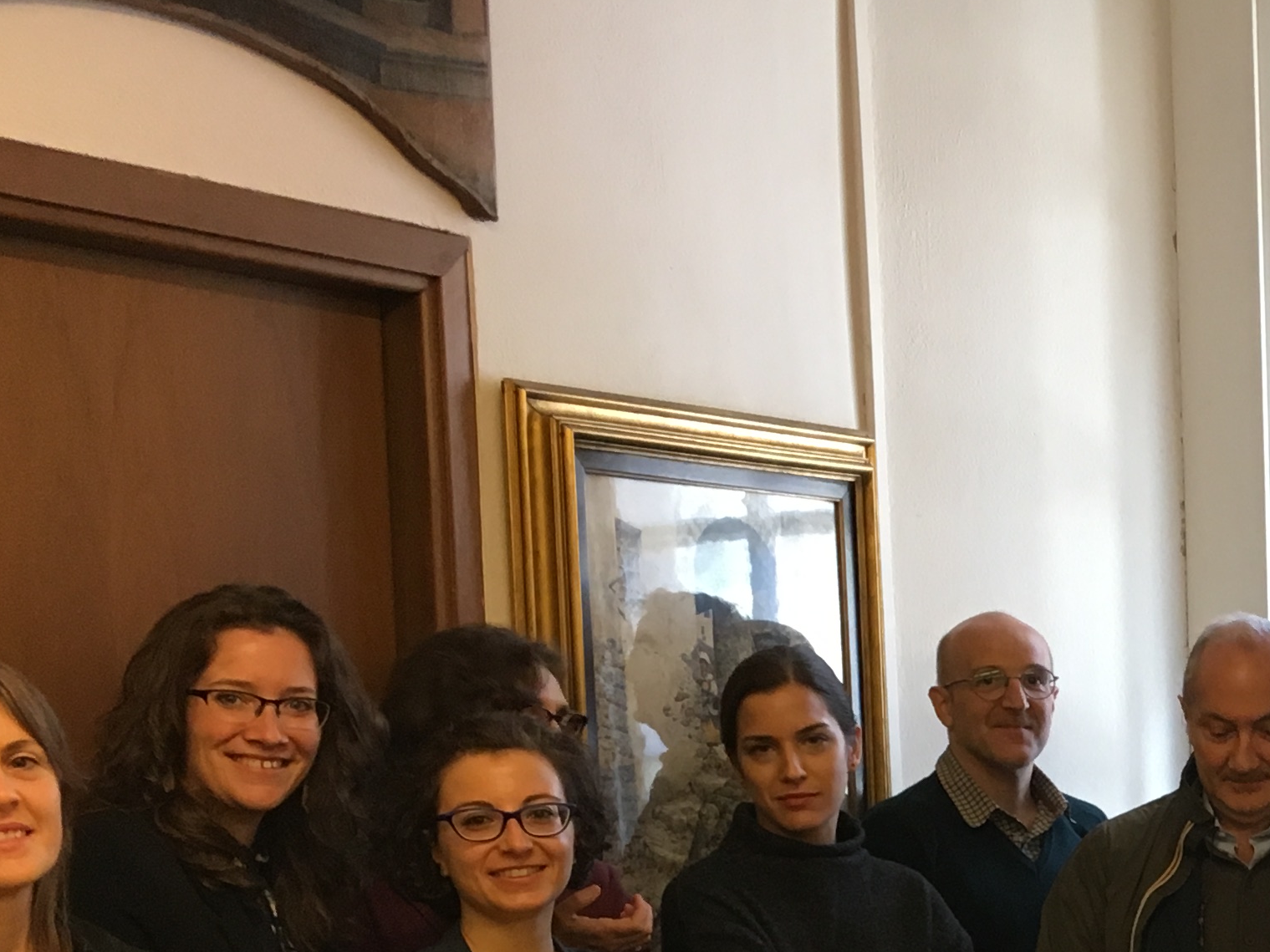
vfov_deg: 18.5
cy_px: 1005
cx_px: 1530
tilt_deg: -5.2
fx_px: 2825
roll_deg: -0.5
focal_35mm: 77
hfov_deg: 23.2
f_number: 2.2
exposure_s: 1/33
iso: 125
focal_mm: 4.15
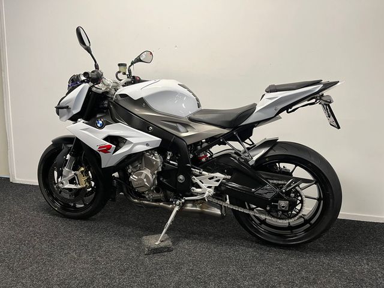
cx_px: 192
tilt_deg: -7.5
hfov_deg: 67.3
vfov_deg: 53.1
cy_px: 144
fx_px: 288
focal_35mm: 26
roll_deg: -0.9
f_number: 1.6
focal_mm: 5.1
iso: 80
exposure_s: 1/50
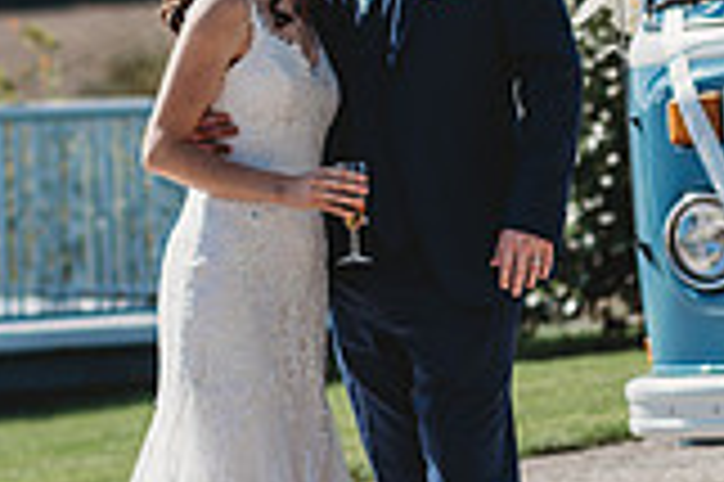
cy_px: 133
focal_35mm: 306
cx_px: 495
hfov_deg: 6.7
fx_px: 6148
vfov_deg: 4.5
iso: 100
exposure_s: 1/4000
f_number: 2.5
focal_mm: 85
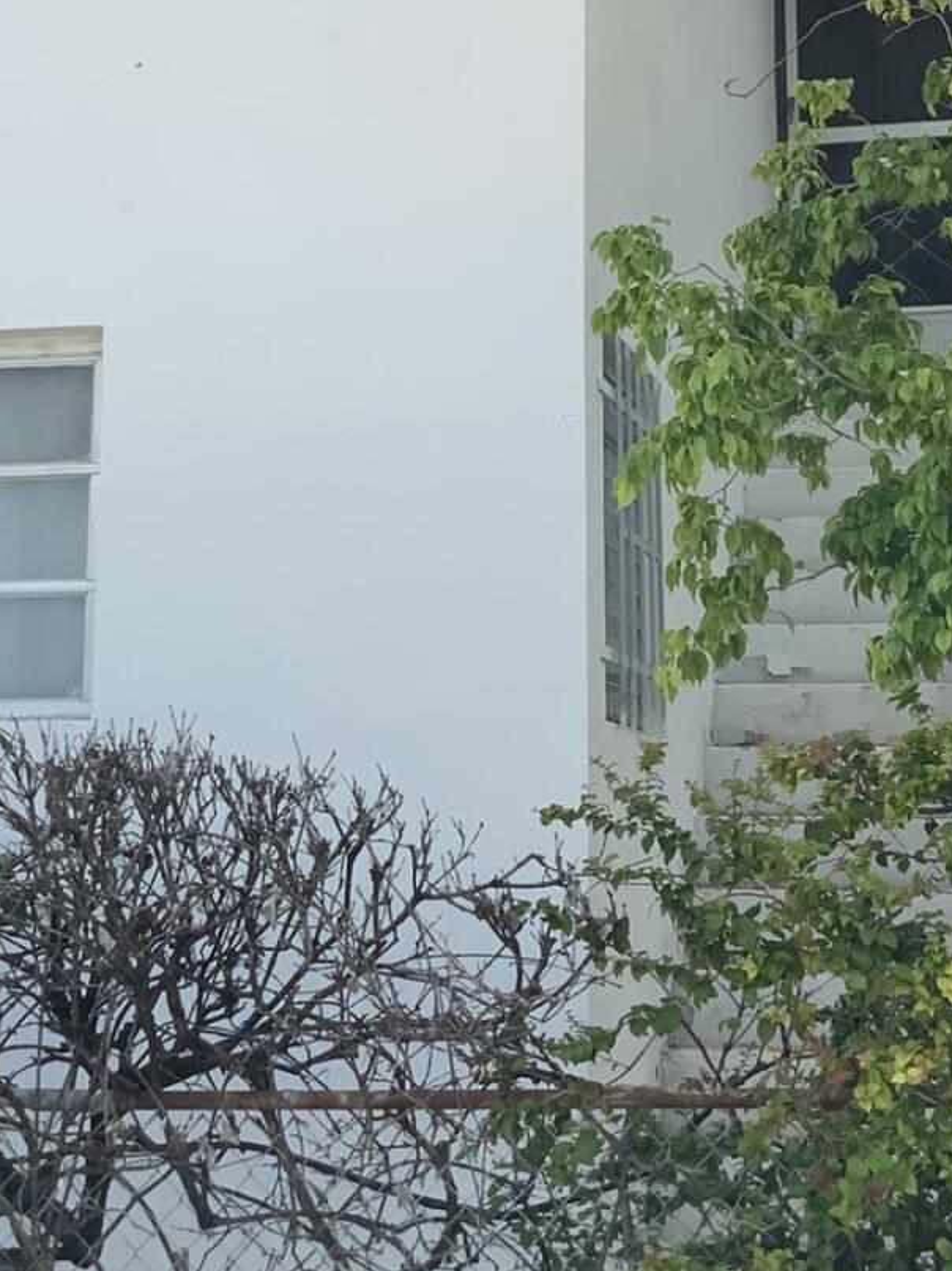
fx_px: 2642
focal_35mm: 72
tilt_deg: +11.3
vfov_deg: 26.6
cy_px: 289
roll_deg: -0.4
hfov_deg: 20.4
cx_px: 413
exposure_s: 1/962
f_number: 1.8
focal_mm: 3
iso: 16
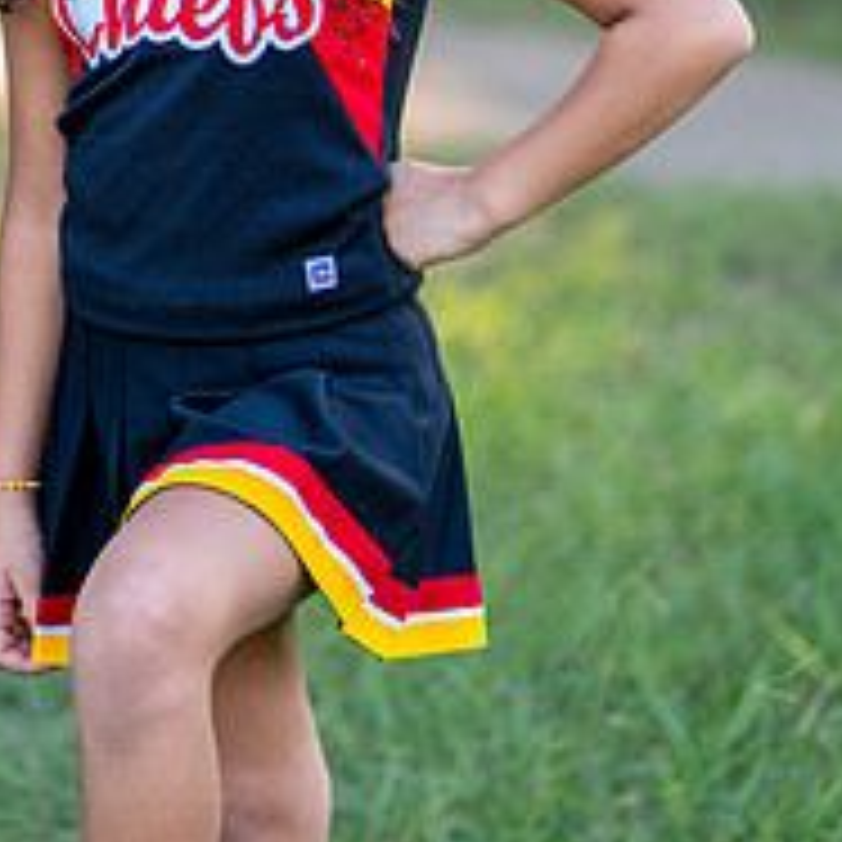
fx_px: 4706
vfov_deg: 10.1
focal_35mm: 171
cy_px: -100
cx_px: 10
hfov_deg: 10.1
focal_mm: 50
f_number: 1.2
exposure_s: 1/1000
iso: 160
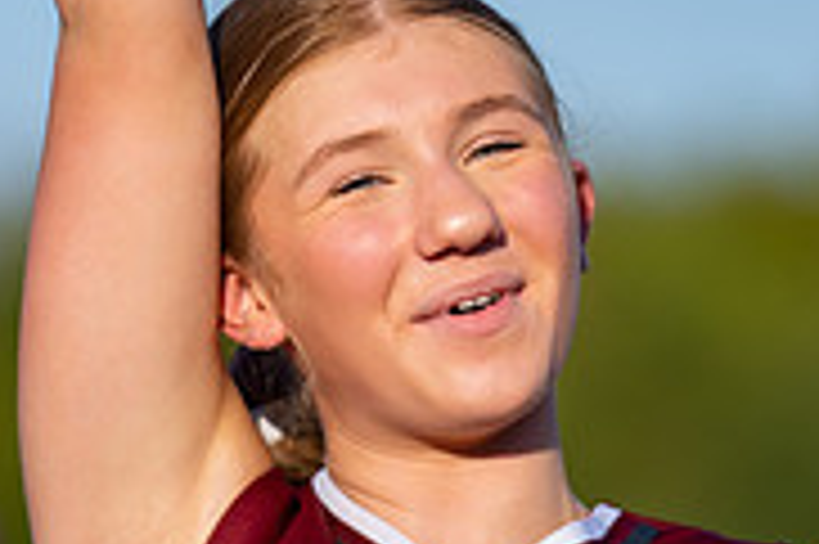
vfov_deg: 2.5
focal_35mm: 552
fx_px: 12546
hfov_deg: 3.7
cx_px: 459
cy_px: 321
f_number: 2.8
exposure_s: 1/1600
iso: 100
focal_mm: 173
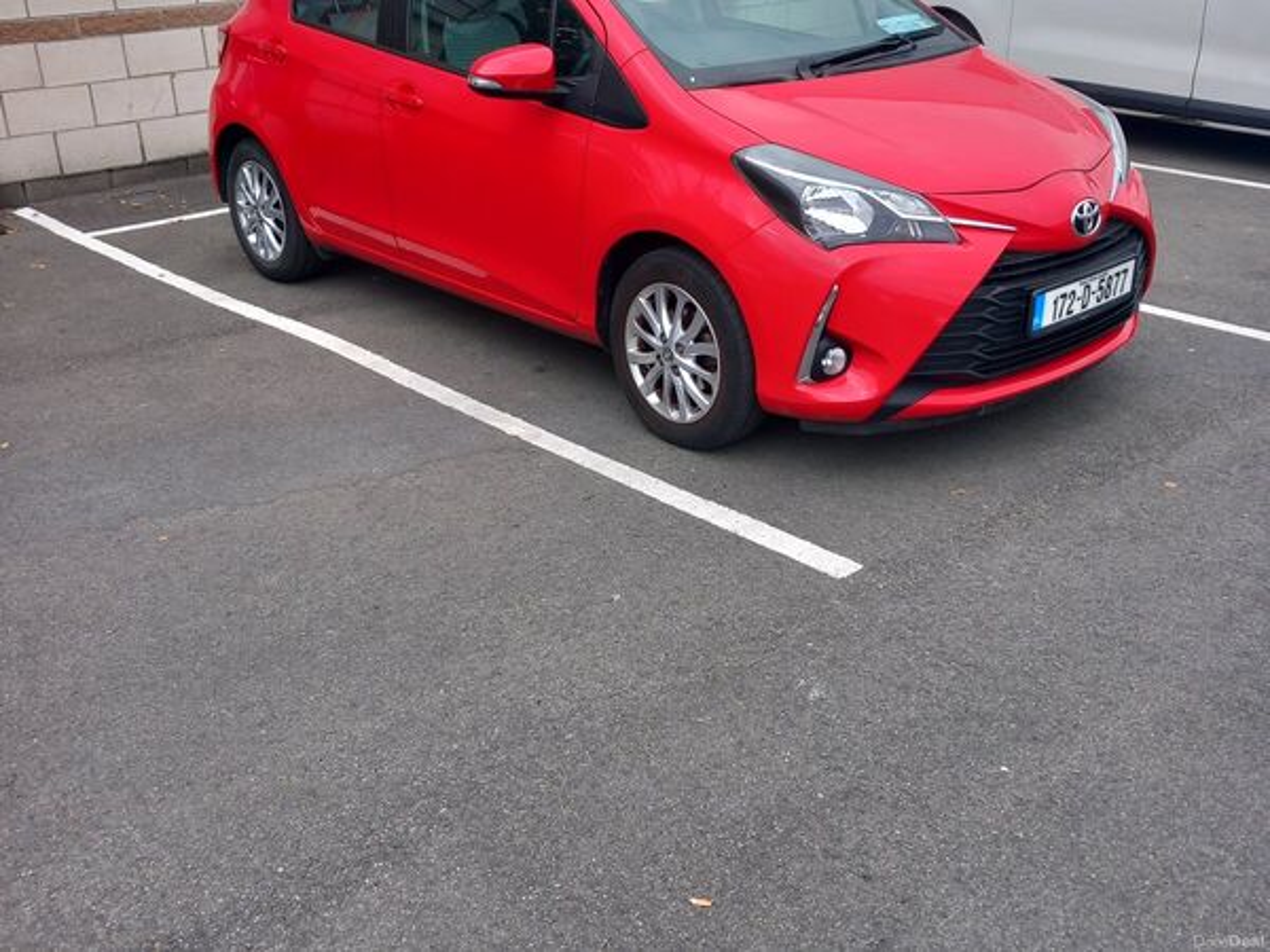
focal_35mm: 27
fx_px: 991
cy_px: 476
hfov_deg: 65.3
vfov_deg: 51.4
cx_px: 635
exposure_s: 1/188
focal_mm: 4
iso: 20
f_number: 1.8
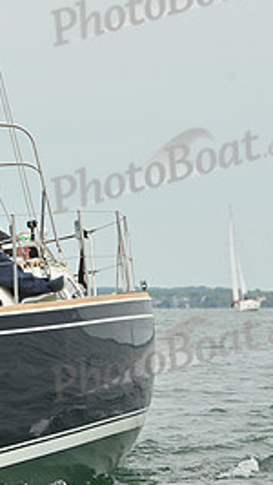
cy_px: 286
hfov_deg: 3.2
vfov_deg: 5.7
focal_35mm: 376
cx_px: -42
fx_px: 4843
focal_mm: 165
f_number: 9
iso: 320
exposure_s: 1/1250
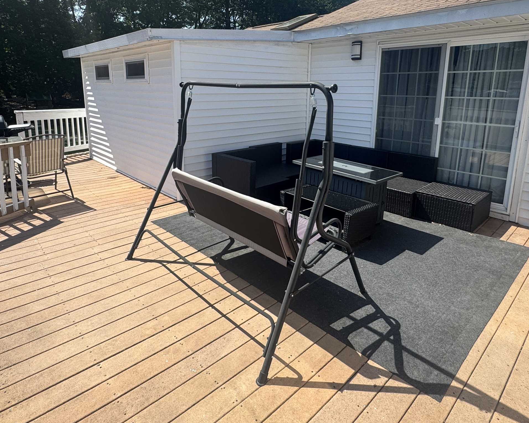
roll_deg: -1.6
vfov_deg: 62.3
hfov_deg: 75.0
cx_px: 261
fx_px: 344
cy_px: 158
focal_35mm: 22
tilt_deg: -11.2
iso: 50
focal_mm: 2.22
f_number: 2.2
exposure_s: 1/1299
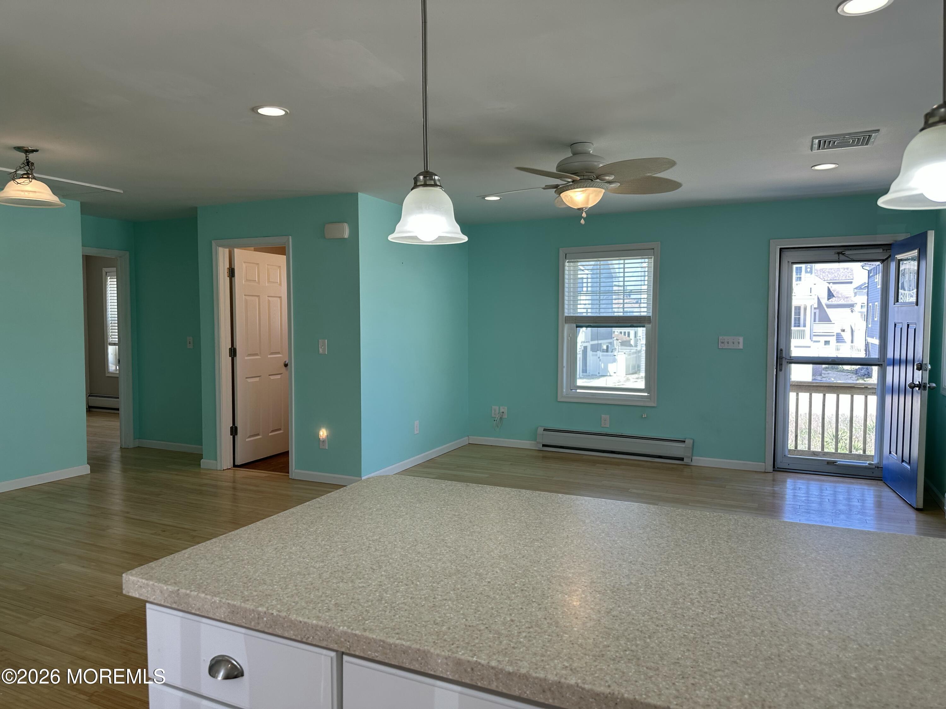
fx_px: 656
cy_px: 354
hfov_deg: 71.6
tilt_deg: -2.6
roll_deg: -0.2
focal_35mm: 24
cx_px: 473
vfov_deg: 56.8
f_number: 1.78
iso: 80
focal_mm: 6.86
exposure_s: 1/328
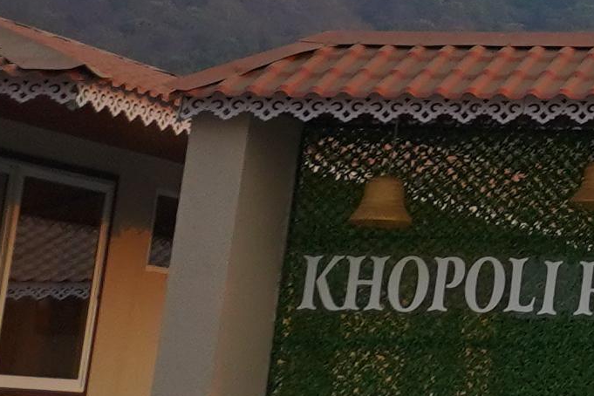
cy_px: -166
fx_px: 2574
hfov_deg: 10.3
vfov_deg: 8.6
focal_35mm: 156
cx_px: 1676
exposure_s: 1/2500
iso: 500
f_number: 2.8
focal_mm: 18
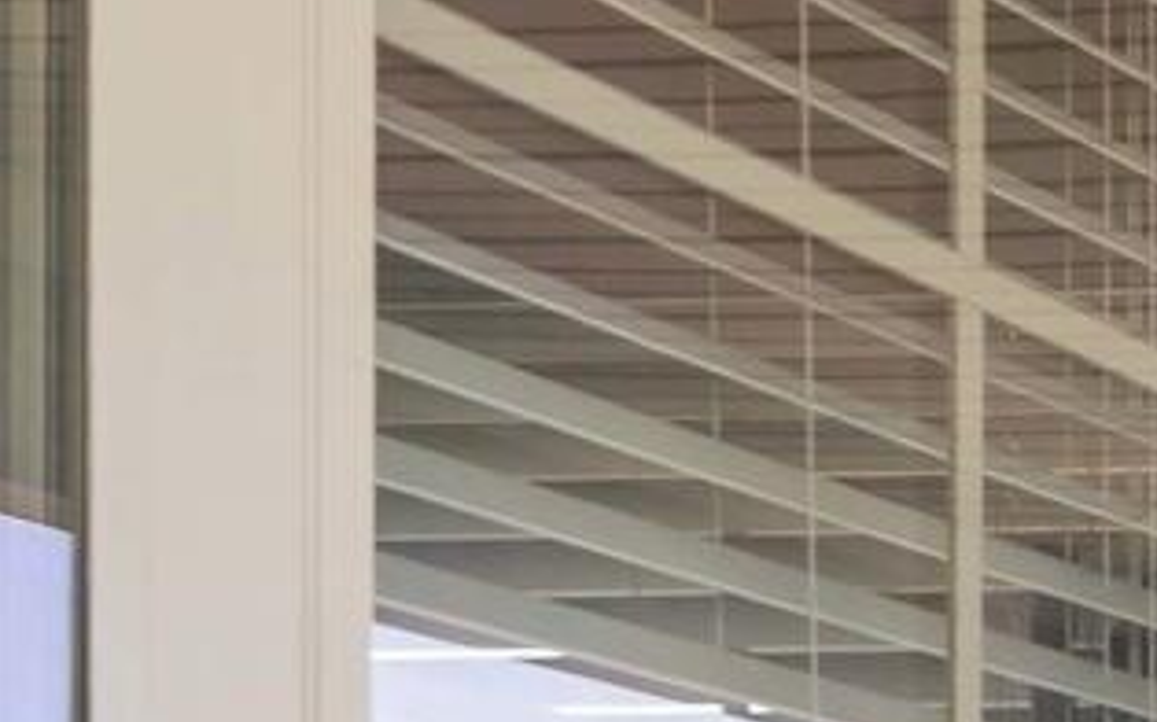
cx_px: 3478
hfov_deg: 10.6
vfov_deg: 8.7
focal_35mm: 138
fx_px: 4350
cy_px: 1711
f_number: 8
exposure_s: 1/15
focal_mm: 17
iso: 80
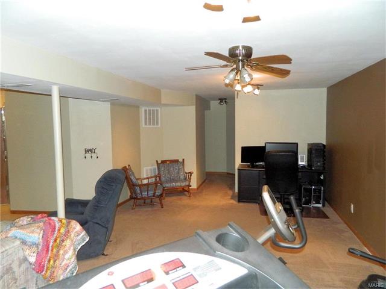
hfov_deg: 69.4
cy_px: 144
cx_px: 193
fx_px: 279
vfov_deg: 54.9
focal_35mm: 25
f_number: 3.1
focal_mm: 4.5
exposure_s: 1/30
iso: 450
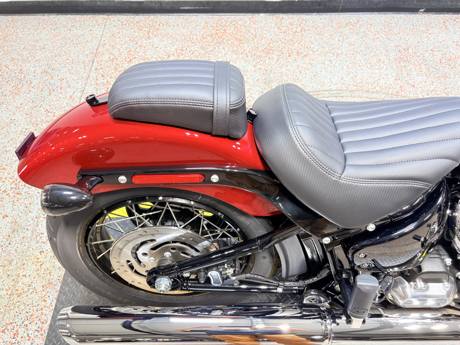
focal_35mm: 26
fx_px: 345
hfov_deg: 67.3
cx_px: 230
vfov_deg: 53.1
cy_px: 172
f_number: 1.6
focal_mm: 5.96
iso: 64
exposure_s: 1/60
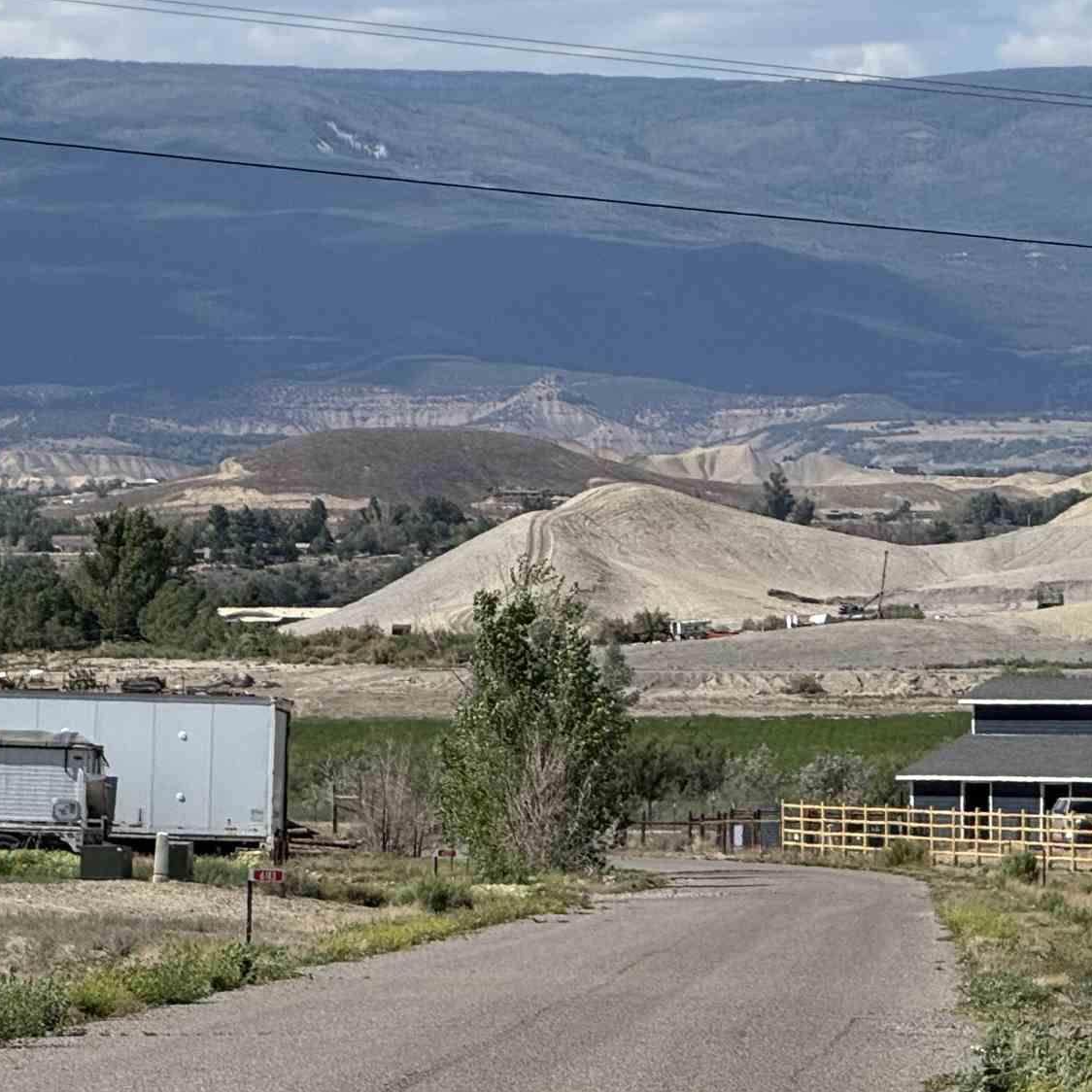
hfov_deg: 6.0
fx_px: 10350
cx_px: 644
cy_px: 899
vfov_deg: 6.0
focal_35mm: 290
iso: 64
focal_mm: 15.66
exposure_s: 1/2439
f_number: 2.8
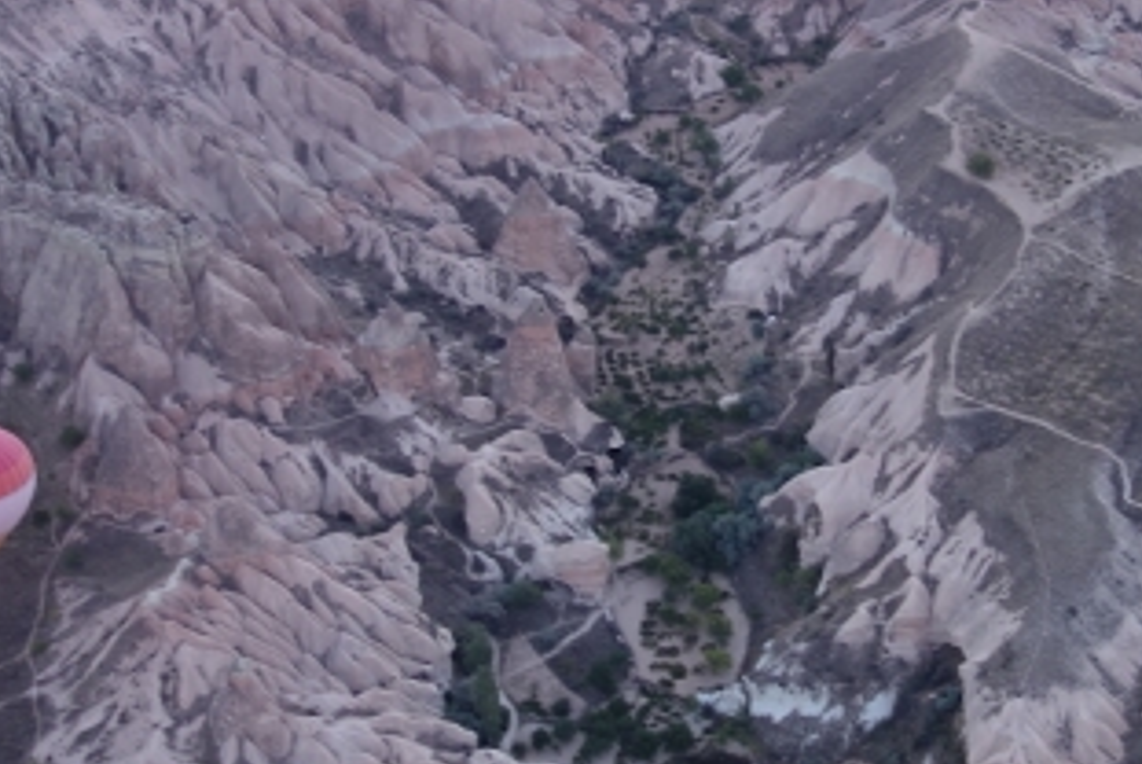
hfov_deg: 22.5
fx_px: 2858
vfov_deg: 15.2
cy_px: 222
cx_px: 771
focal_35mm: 90
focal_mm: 10.4
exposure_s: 1/30
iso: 160
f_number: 1.8
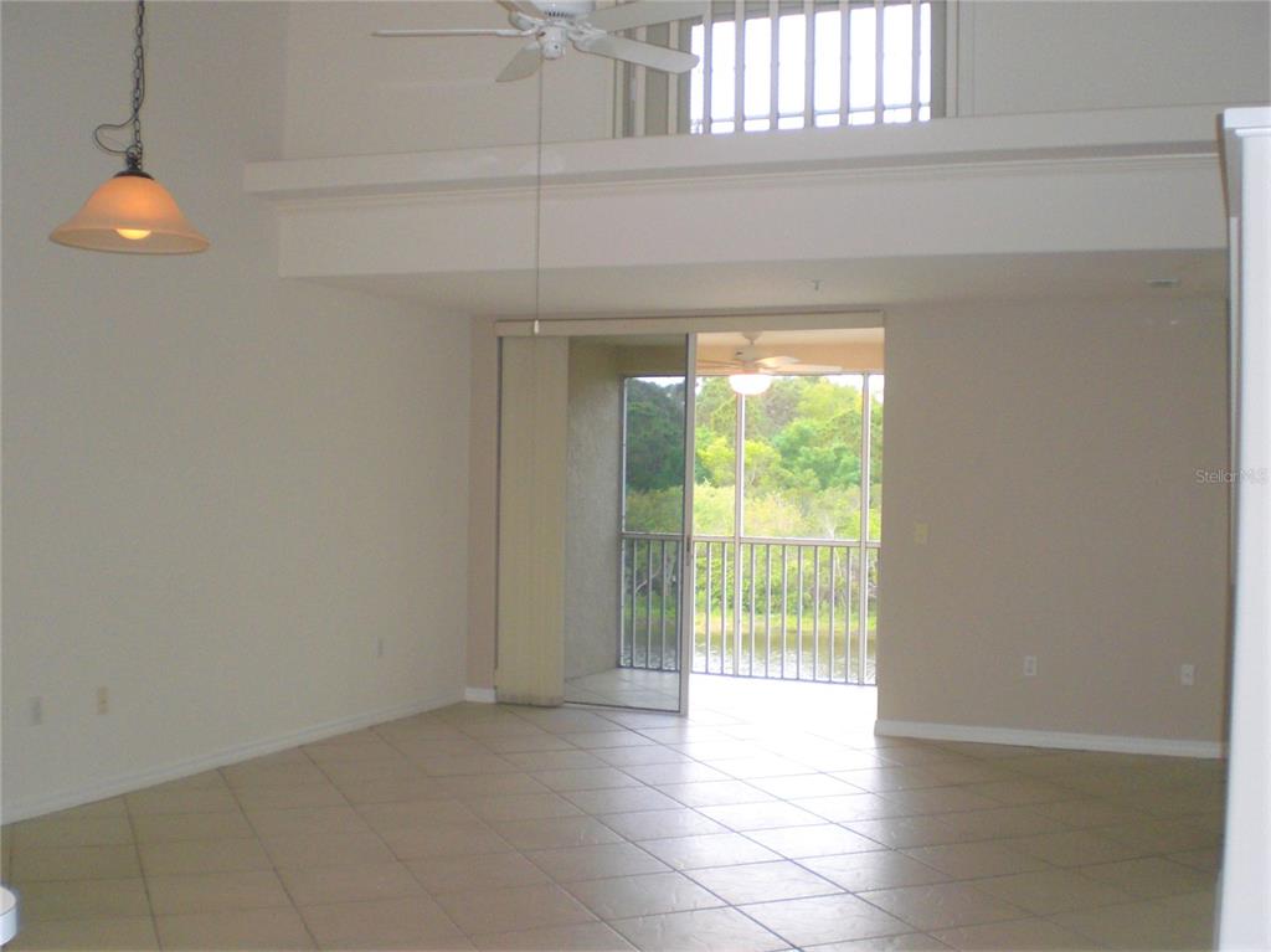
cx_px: 636
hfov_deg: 49.0
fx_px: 1395
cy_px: 476
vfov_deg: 37.7
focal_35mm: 38
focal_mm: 6.3
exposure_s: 1/80
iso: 200
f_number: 3.1
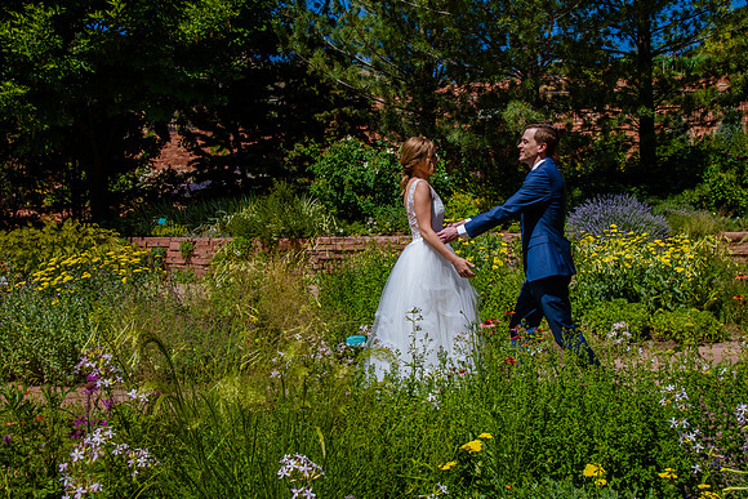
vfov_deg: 31.9
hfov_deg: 46.3
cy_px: 230
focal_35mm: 42
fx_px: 873
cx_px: 408
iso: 200
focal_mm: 38
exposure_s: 1/320
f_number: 10
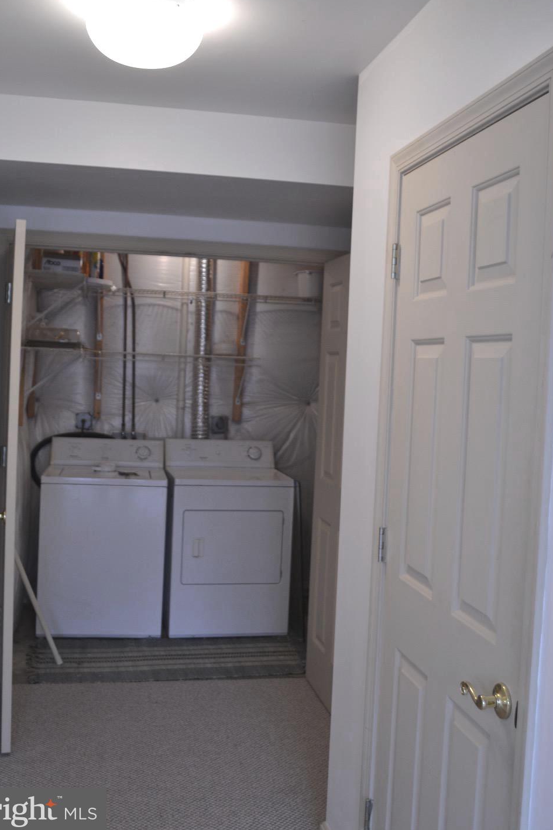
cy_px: 386
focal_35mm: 39
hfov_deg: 34.2
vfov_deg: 49.5
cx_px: 260
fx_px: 899
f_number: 4
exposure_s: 1/40
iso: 400
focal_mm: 24
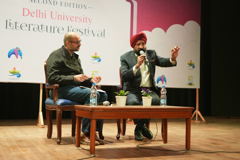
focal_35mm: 50
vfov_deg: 27.0
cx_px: 120
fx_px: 333
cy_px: 80
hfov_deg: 39.6
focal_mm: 50
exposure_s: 1/160
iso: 640
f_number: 2
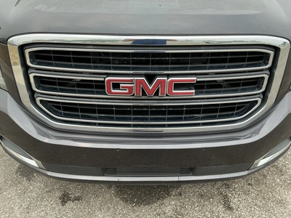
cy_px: 109
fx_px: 235
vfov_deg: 49.7
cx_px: 146
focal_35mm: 28
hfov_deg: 63.4
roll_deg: -2.0
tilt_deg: -34.4
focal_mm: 3
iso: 25
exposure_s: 1/391
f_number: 1.8
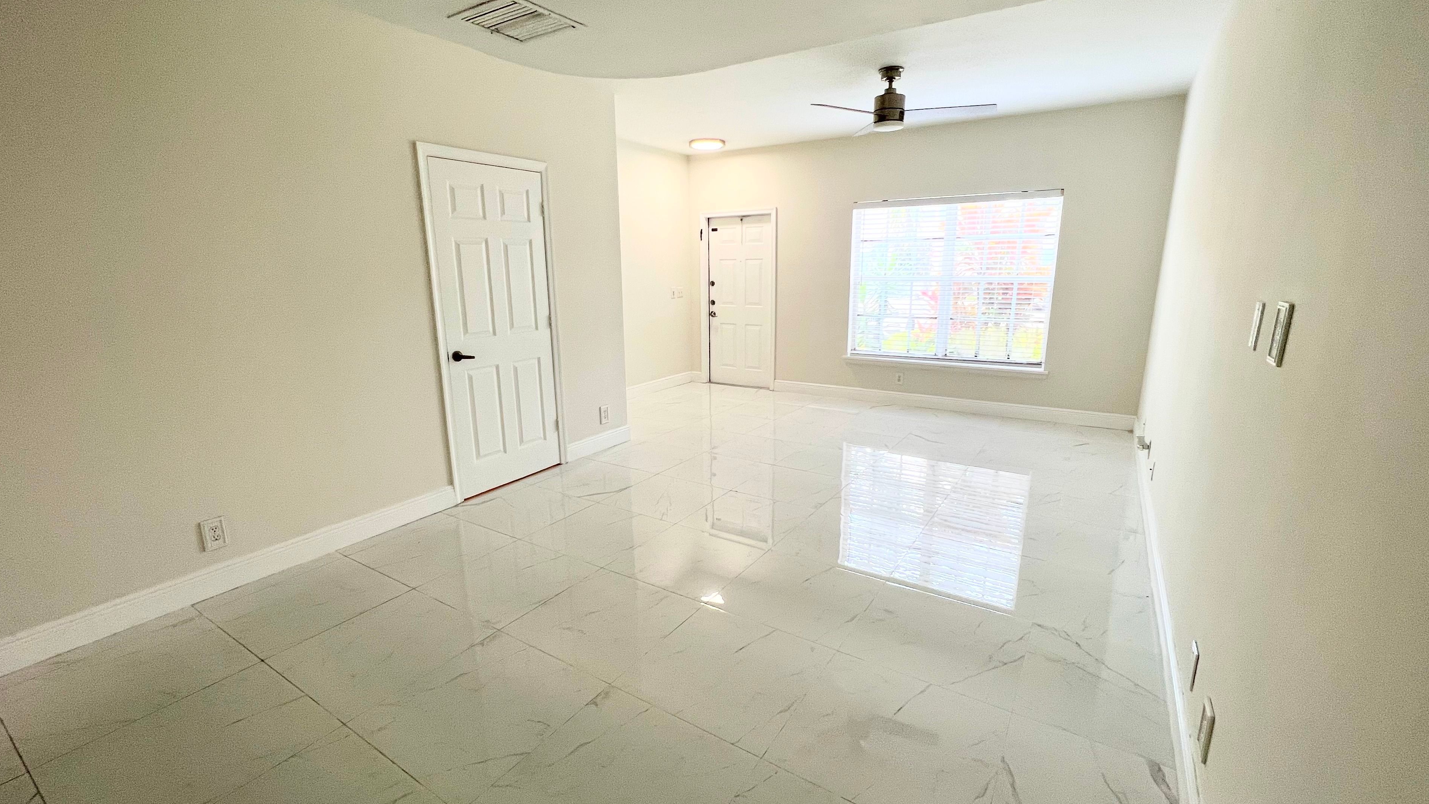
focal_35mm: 15
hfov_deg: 103.0
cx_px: 716
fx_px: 568
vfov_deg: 70.5
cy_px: 404
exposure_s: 1/120
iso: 100
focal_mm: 1.57
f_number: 1.8
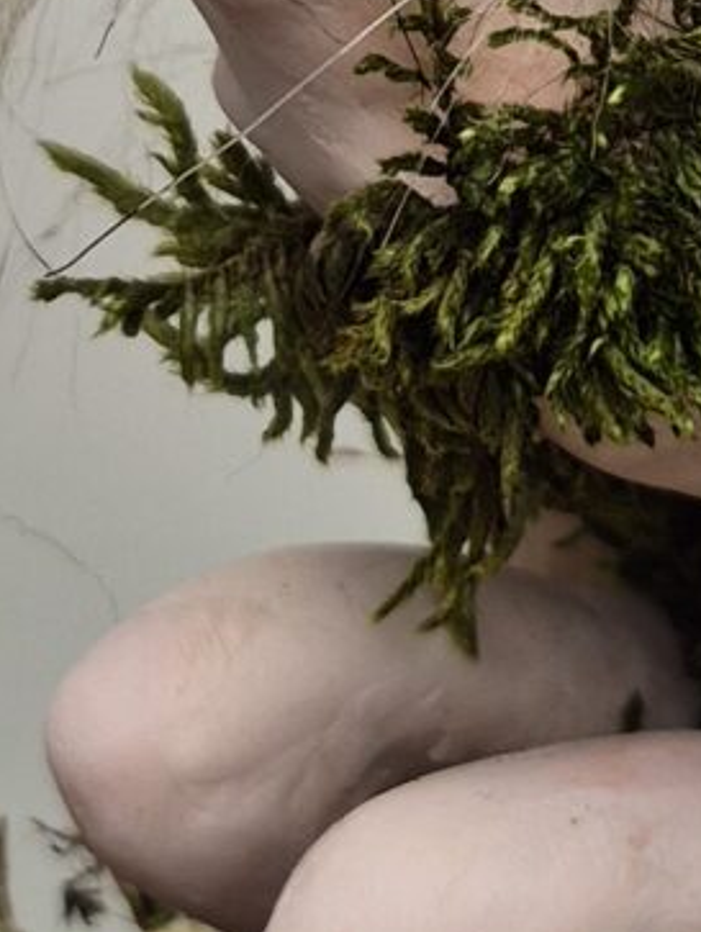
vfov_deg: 11.7
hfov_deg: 9.1
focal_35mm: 162
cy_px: -388
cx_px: 734
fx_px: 4366
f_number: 1.8
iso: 25
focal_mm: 5.4
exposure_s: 1/420
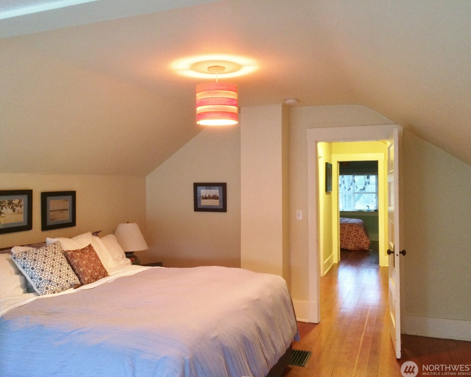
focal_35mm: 32
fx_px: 446
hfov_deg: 55.7
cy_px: 190
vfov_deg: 45.8
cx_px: 227
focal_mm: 4.12
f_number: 2.2
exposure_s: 1/15
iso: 320
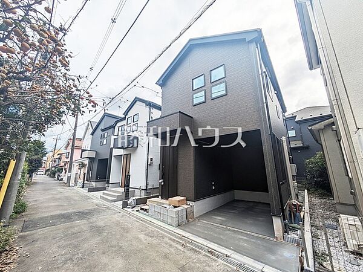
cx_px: 182
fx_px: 147
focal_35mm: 14
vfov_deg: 85.7
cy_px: 136
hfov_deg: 102.1
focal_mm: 1.83
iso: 50
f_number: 2.2
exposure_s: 1/2469
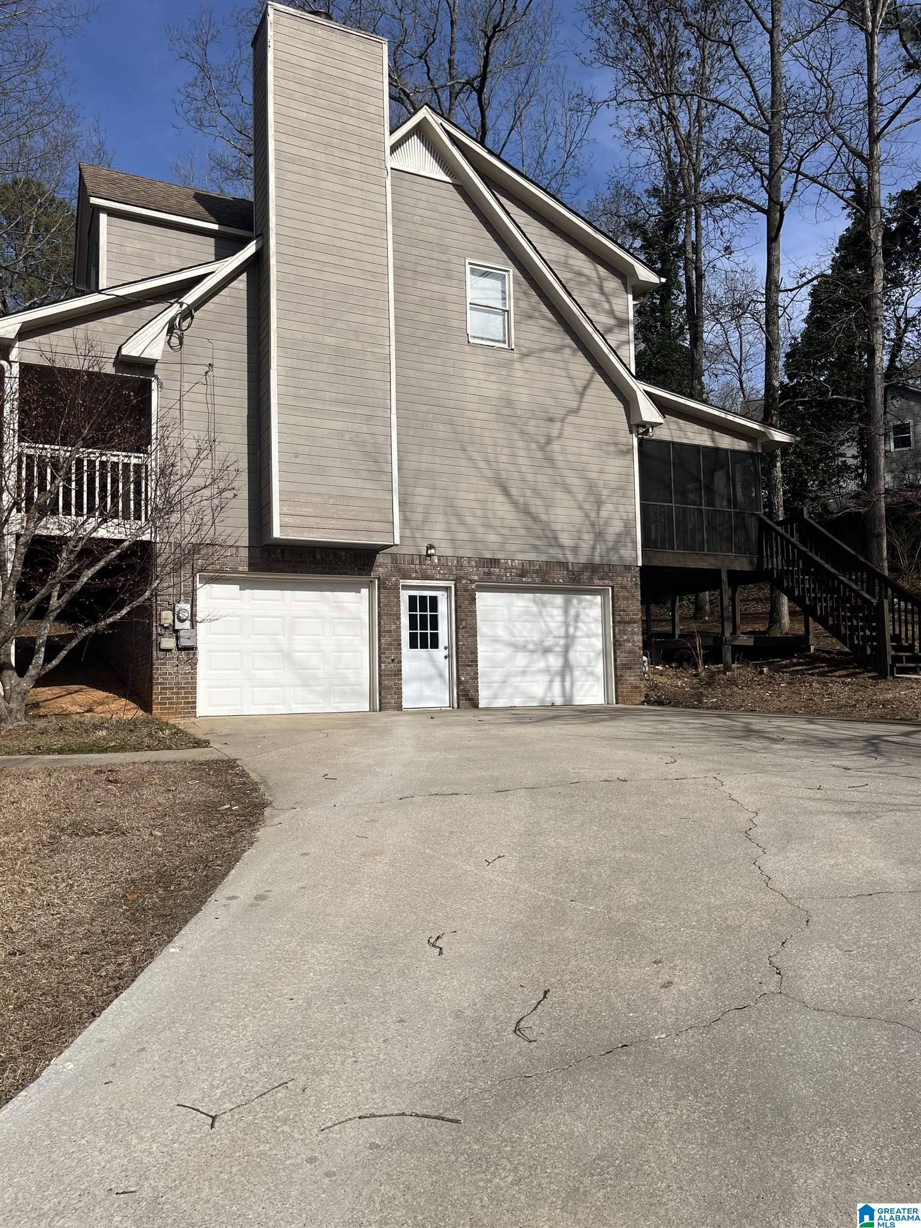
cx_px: 460
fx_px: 922
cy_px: 614
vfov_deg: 67.3
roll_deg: +2.5
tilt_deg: +4.4
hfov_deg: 53.1
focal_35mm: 26
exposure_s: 1/5848
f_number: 1.6
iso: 50
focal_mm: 5.1
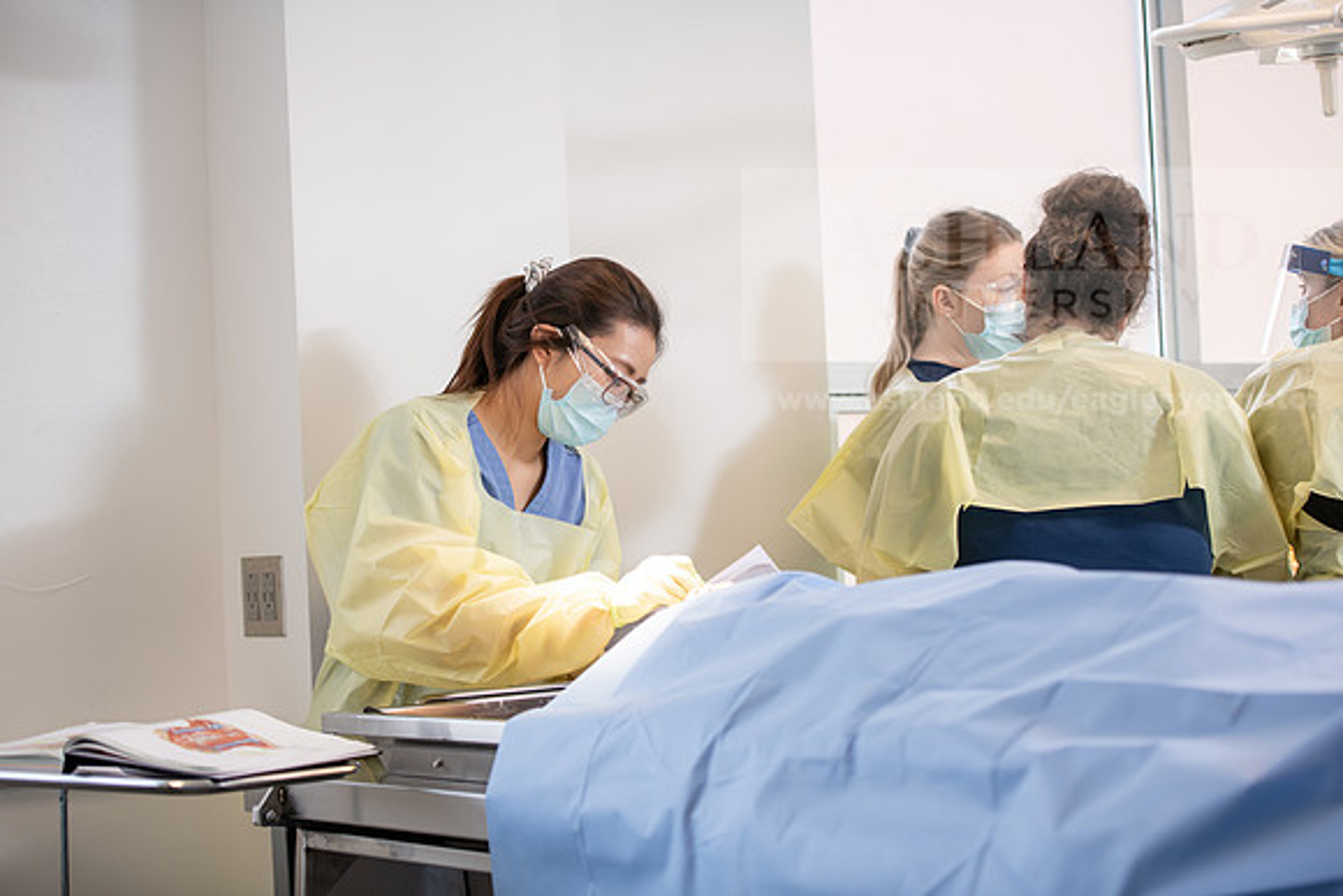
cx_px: 672
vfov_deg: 19.5
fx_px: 2612
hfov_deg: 28.8
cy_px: 448
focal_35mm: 70
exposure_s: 1/200
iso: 250
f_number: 2.8
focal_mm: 70
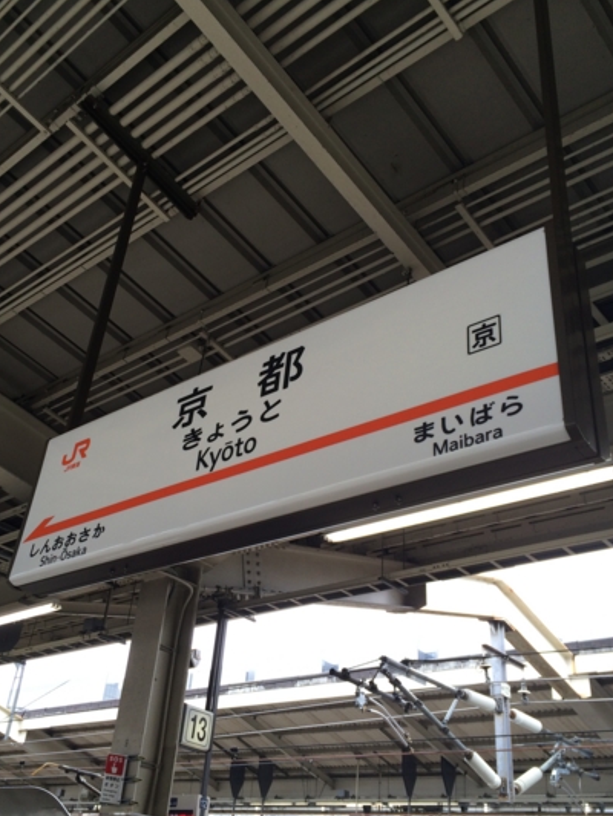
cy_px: 406
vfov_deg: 51.3
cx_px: 259
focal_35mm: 36
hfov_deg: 39.6
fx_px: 850
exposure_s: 1/120
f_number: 2.2
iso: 40
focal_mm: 4.12
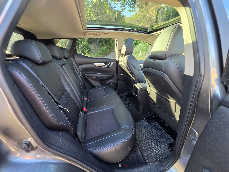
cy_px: 86
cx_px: 114
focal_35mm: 13
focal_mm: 2.2
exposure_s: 1/100
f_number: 1.9
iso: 125
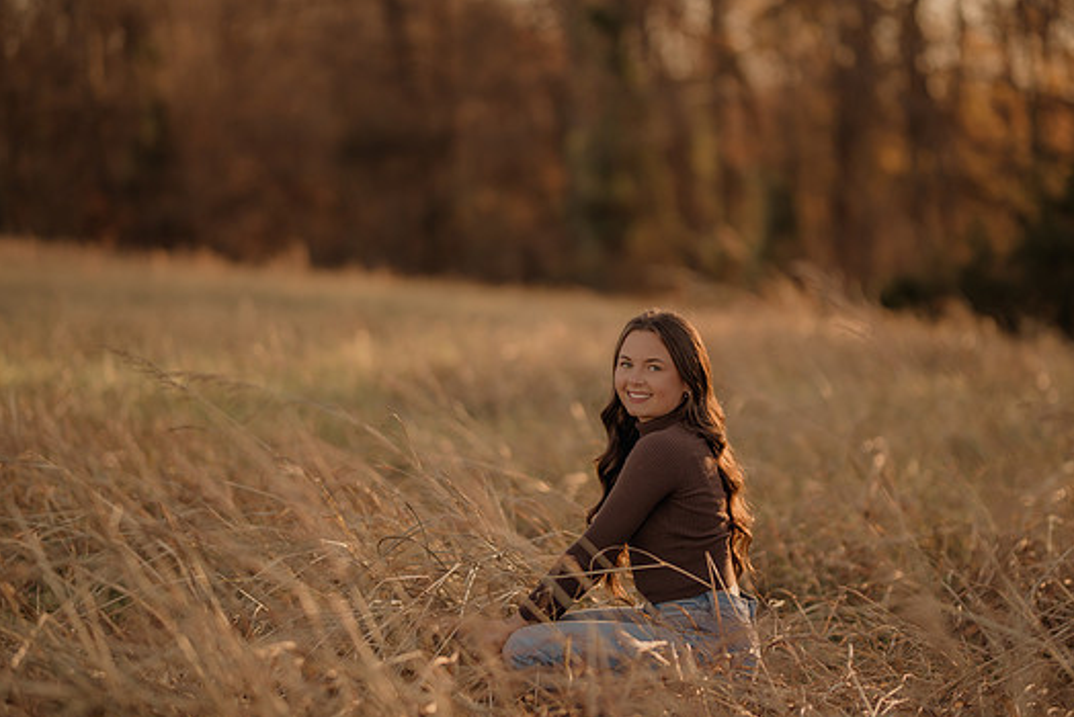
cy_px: 374
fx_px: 2806
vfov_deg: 14.6
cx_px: 586
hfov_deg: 21.7
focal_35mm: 94
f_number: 1.4
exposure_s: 1/1250
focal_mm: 85
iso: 200
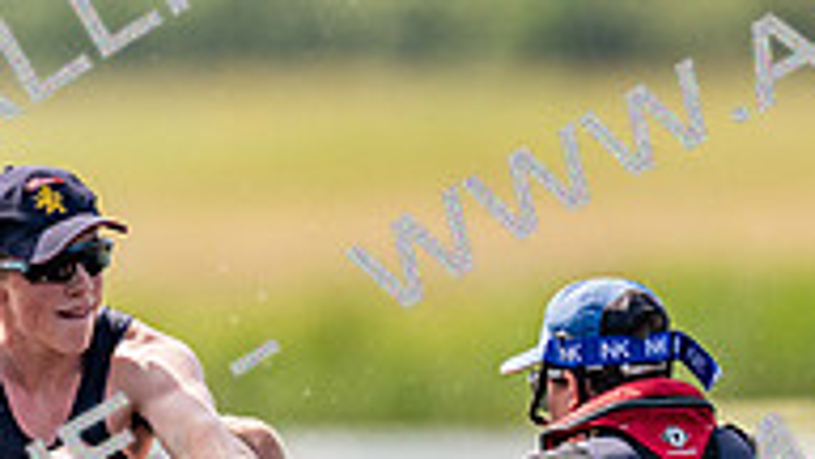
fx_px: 41060
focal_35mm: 1900
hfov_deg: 1.1
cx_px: 38
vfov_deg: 0.6
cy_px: 380
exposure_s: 1/2500
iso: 200
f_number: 4
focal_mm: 600
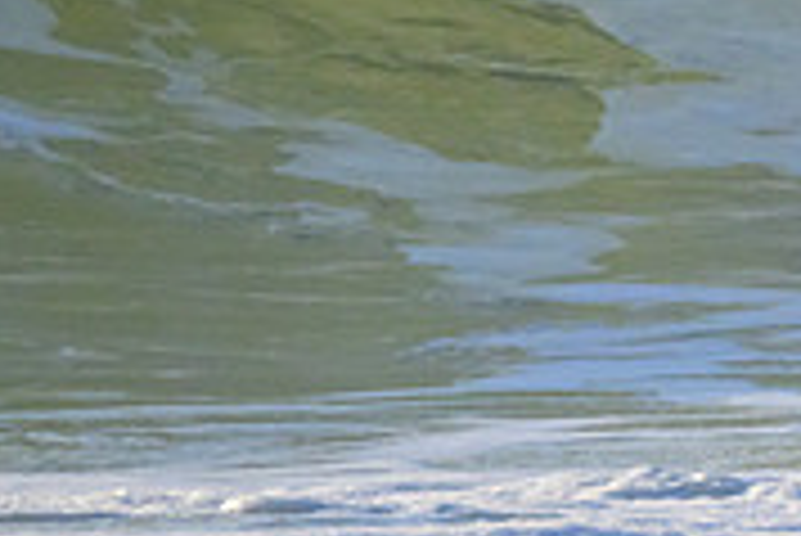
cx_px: 1742
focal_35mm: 3577
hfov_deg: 0.6
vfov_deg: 0.4
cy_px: -397
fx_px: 79651
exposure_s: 1/2000
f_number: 11
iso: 1400
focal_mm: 800
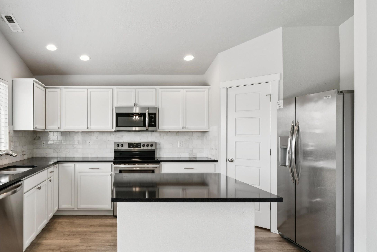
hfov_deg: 70.5
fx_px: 254
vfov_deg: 52.6
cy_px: 135
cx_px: 119
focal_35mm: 24
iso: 400
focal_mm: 17.2
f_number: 13
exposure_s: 1/25
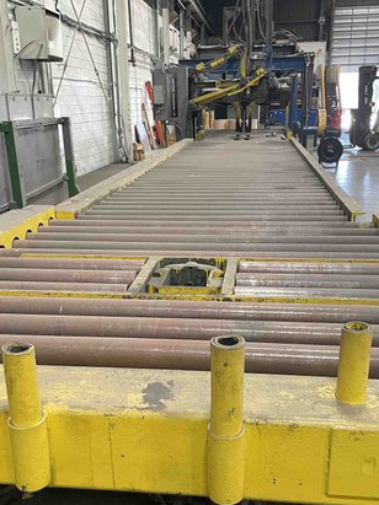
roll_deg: +2.0
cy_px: 276
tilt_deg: -17.6
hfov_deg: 37.7
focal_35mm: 38
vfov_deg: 48.9
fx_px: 555
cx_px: 196
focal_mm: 4.2
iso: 250
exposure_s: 1/60
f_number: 1.6
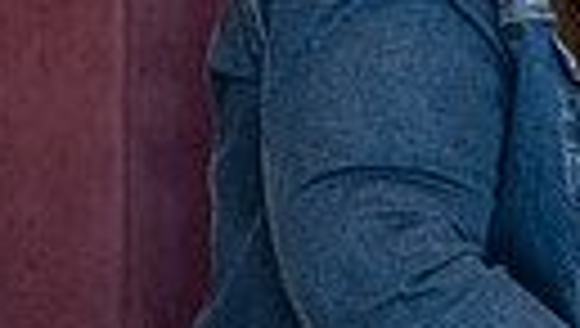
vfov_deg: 5.9
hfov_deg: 10.0
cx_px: 958
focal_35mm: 207
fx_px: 3188
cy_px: -70
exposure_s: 1/200
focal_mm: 44
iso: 2500
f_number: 3.5
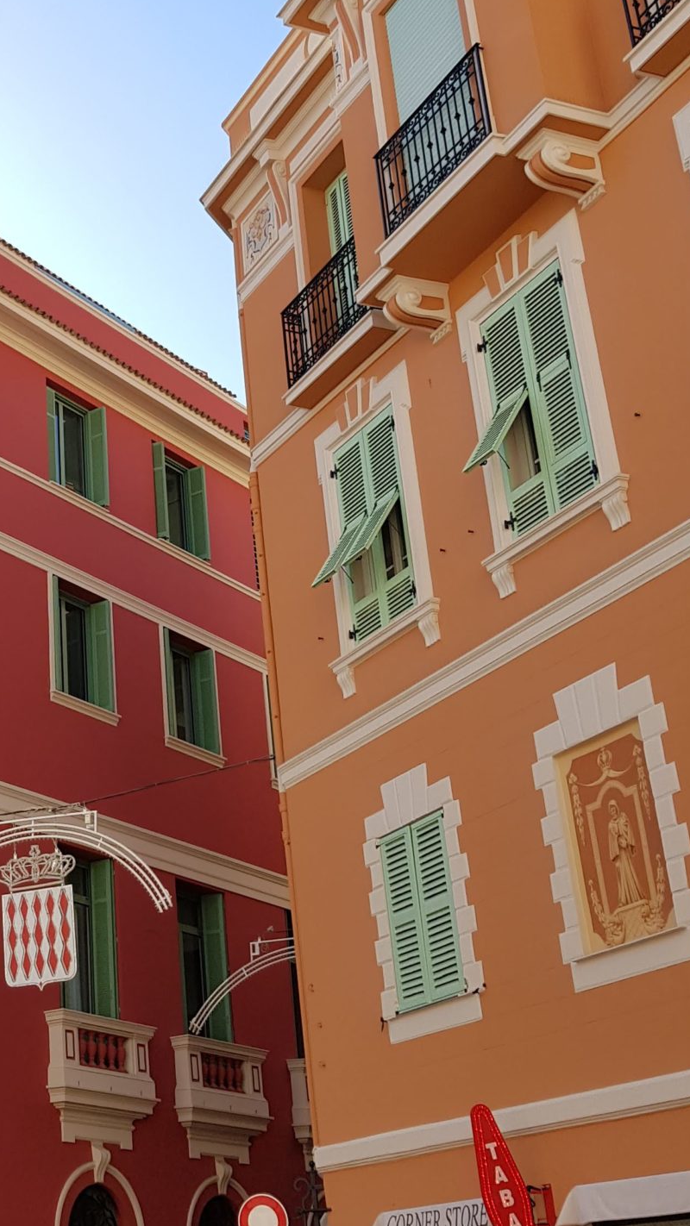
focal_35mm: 51
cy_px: 499
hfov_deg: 22.7
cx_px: 24
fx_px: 1659
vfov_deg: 40.4
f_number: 1.7
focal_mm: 4.2
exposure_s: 1/1140
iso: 40
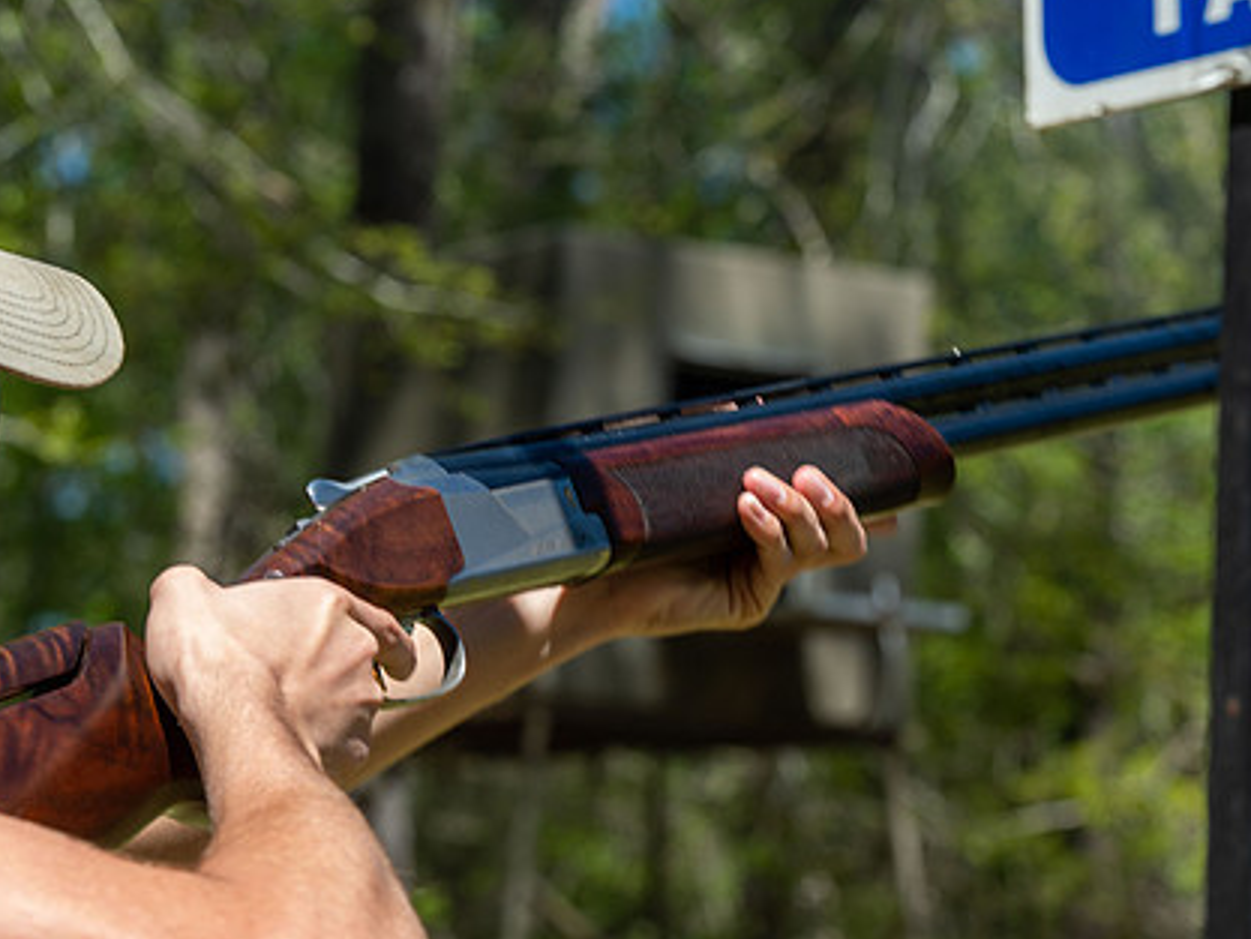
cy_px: 534
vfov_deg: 9.6
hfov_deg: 12.7
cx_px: 543
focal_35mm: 155
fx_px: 5603
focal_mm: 116
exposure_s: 1/250
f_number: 10
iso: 180
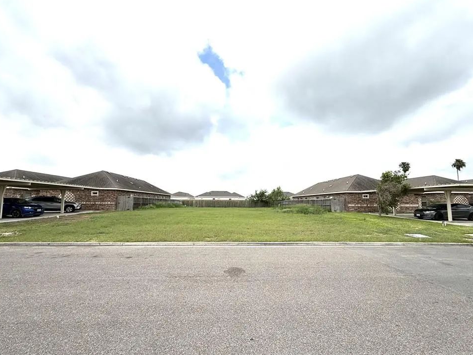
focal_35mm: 15
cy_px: 186
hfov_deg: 98.2
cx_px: 239
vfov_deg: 81.7
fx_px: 205
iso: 50
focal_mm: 2.22
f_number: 2.2
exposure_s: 1/2611
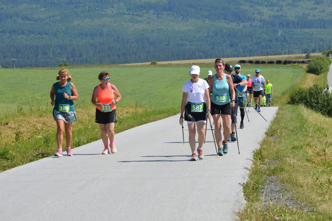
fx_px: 1382
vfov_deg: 9.1
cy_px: 110
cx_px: 166
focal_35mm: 150
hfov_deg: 13.7
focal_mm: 100
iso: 100
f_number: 9
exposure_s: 1/320
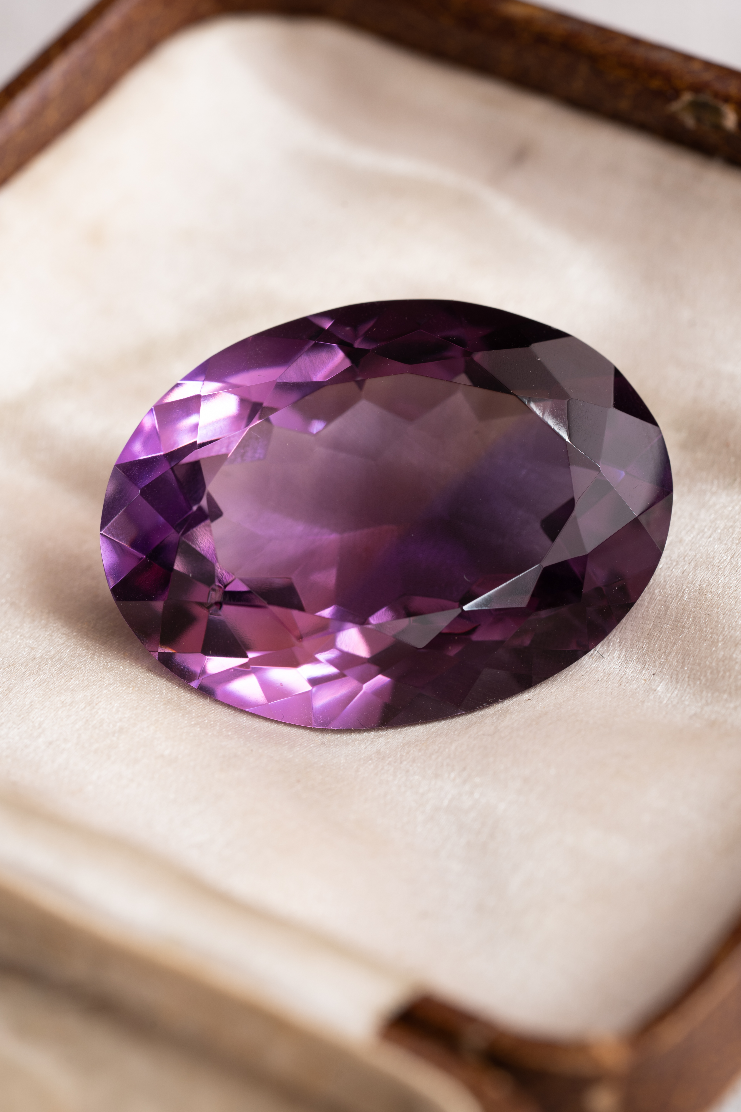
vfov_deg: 22.6
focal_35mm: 90
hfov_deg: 15.2
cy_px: 556
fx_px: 2779
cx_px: 370
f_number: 8
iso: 100
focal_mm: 90
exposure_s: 1/8
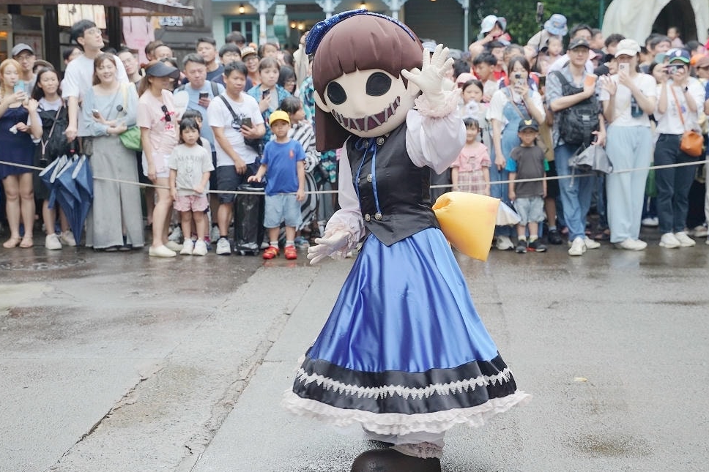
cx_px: 350
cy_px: 212
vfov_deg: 21.9
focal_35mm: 62
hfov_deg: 32.4
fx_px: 1221
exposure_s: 1/160
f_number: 4
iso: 500
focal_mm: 50
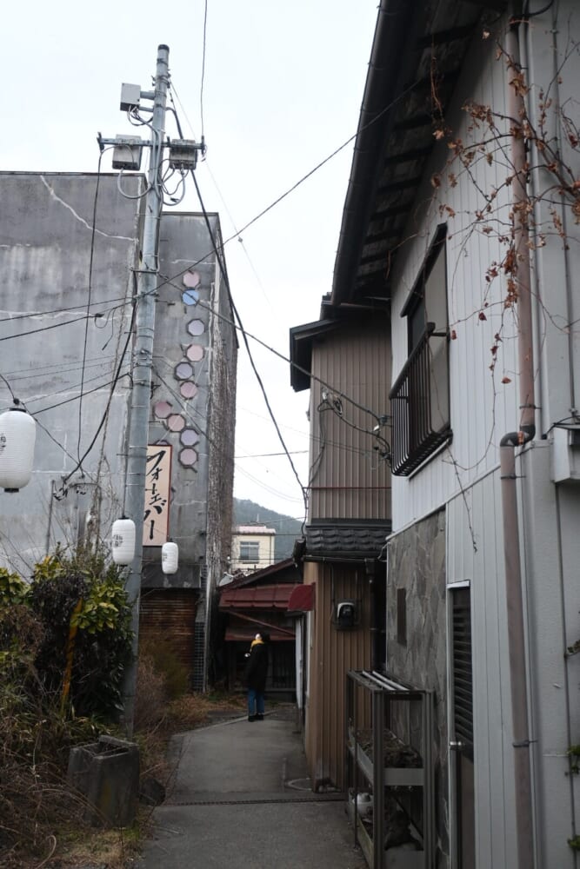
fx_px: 797
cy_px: 434
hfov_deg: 40.0
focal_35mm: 33
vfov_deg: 57.2
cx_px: 290
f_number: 4
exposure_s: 1/40
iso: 360
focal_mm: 22
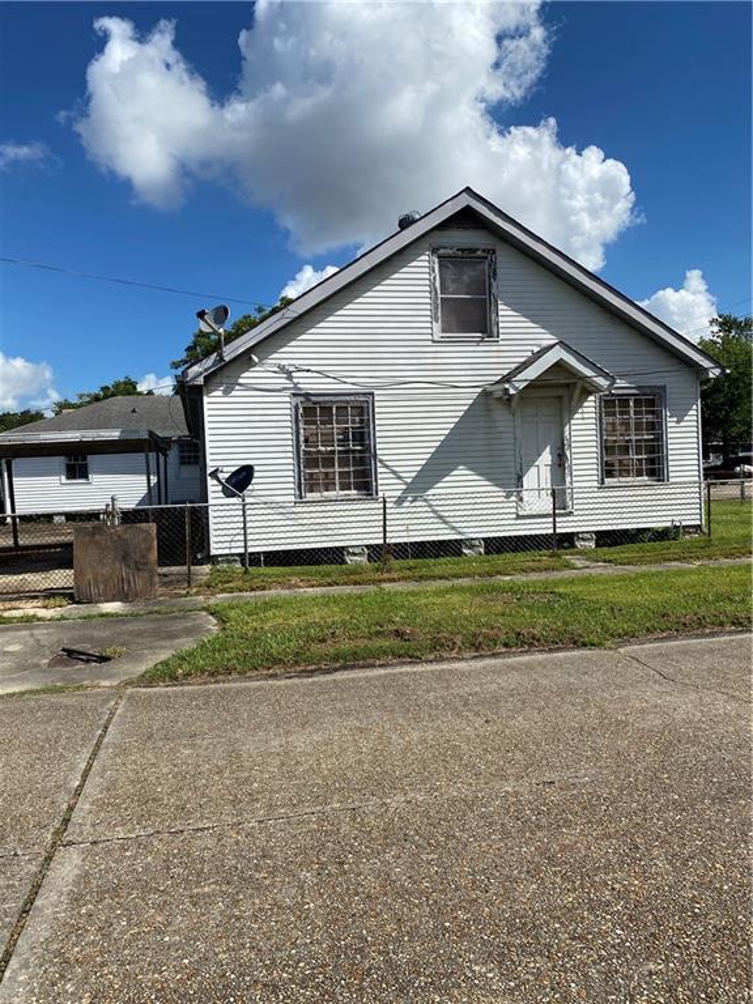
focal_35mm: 26
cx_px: 376
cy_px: 502
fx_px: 754
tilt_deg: +0.3
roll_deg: +1.6
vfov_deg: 67.3
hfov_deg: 53.1
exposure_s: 1/4608
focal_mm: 4.25
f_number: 1.8
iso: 32
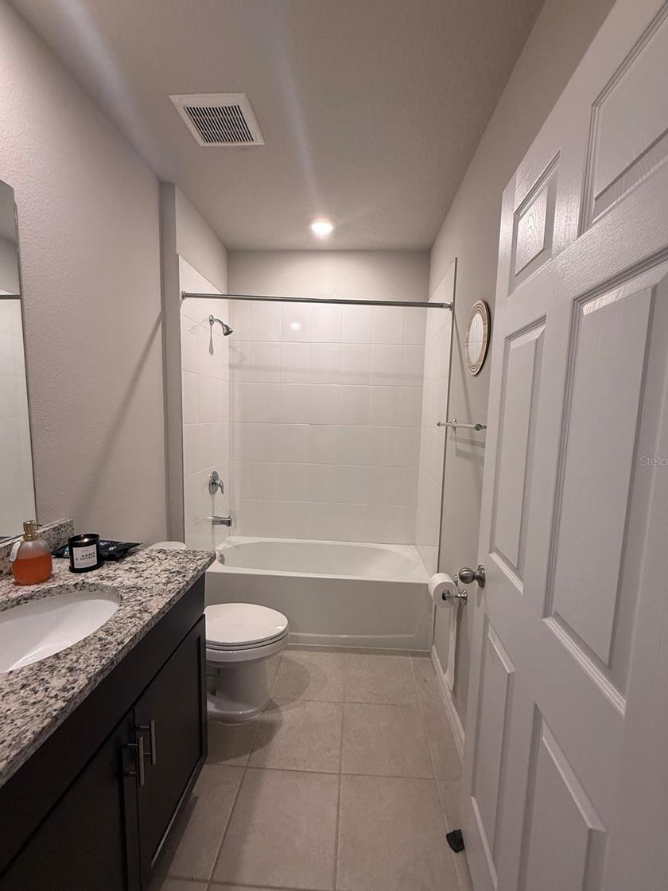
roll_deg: -2.1
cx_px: 339
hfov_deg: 81.7
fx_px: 386
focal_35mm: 15
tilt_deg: -6.5
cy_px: 461
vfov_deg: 98.1
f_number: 2.2
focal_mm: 2.22
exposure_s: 1/120
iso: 200
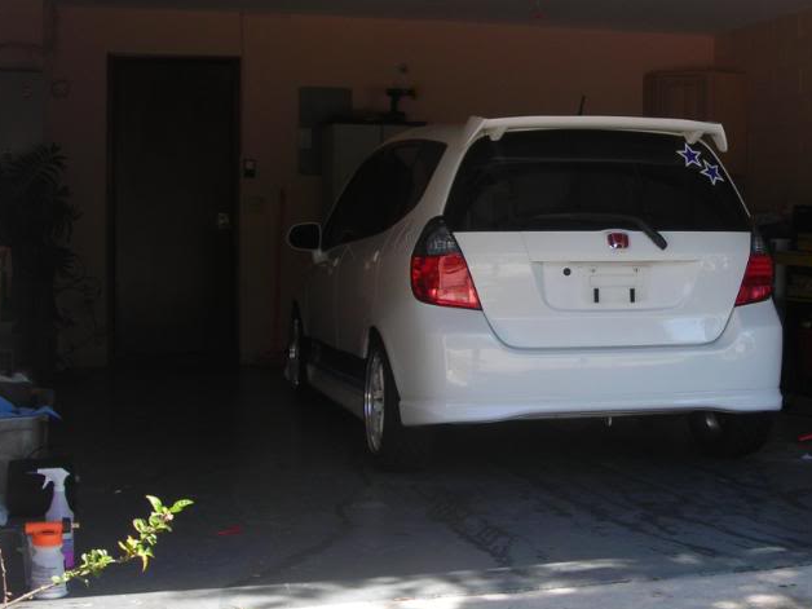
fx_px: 1454
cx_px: 612
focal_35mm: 62
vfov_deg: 23.6
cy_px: 266
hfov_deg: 30.7
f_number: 3.2
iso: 50
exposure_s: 1/146
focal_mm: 6.3
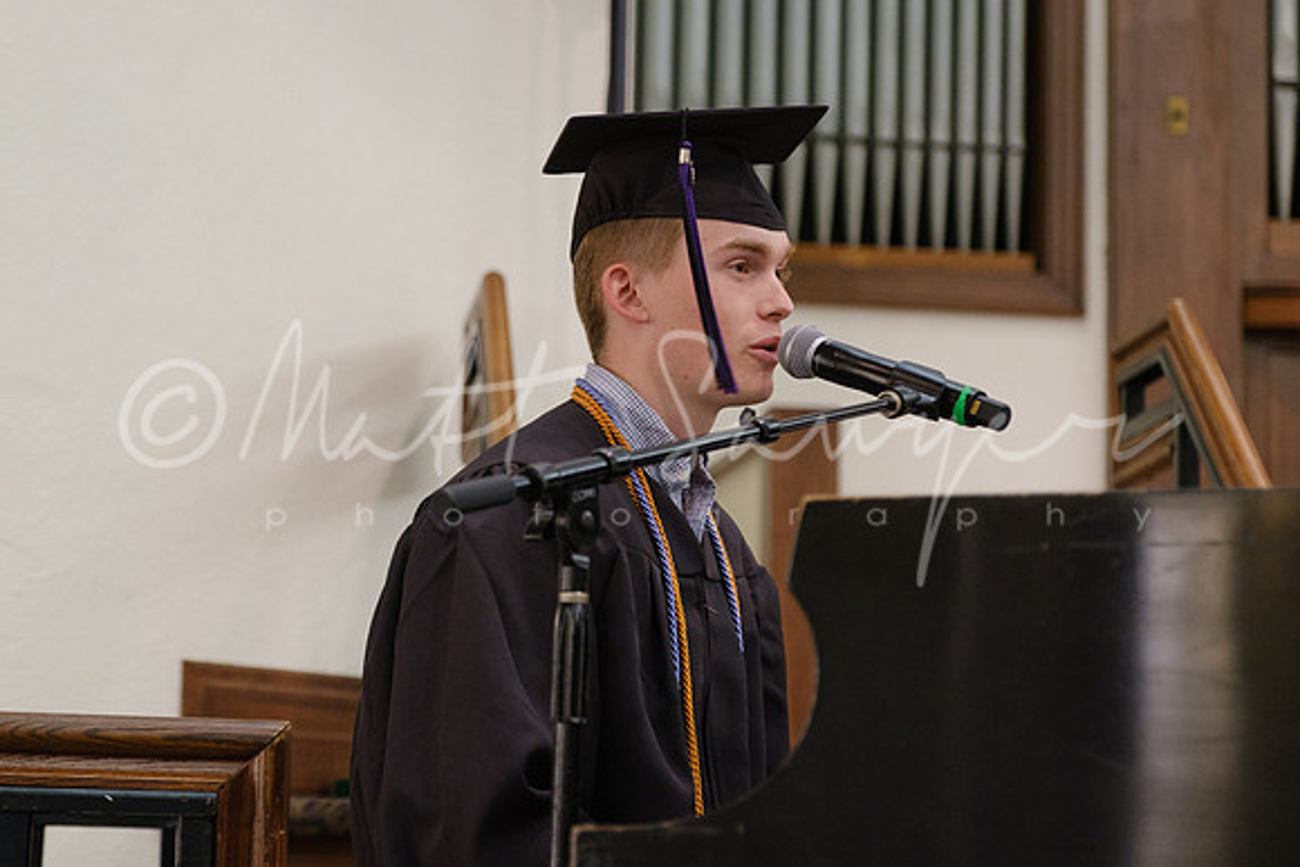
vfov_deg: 14.2
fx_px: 3483
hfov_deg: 21.1
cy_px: 433
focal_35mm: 96
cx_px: 545
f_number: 2.8
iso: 1600
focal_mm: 55
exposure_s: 1/60
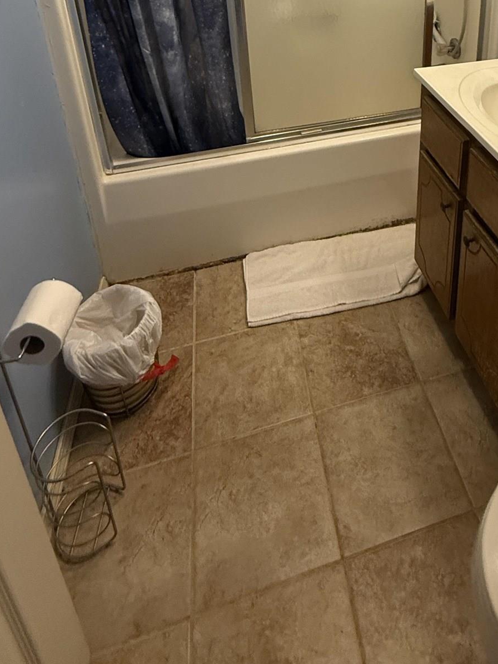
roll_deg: +0.0
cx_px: 352
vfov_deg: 54.4
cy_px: 35
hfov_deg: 49.9
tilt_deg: -23.2
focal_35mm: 27
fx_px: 518
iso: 250
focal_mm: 2.22
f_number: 2.2
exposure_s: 1/60
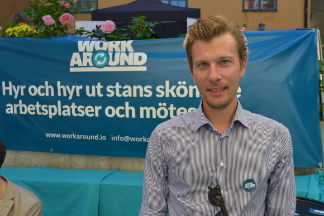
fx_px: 288
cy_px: 108
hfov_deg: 58.7
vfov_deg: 41.1
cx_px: 162
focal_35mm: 32
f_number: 7.1
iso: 200
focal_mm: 32
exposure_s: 1/200
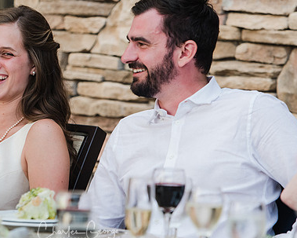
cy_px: 95
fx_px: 2838
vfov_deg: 4.8
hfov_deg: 6.0
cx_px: 74
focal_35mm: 323
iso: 400
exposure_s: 1/125
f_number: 3.2
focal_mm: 150
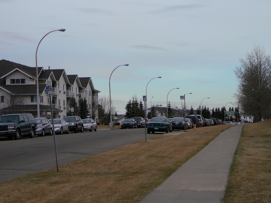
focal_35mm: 95
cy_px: 102
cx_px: 136
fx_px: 744
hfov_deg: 20.7
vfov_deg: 15.6
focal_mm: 14.1
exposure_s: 1/640
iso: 80
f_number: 3.9
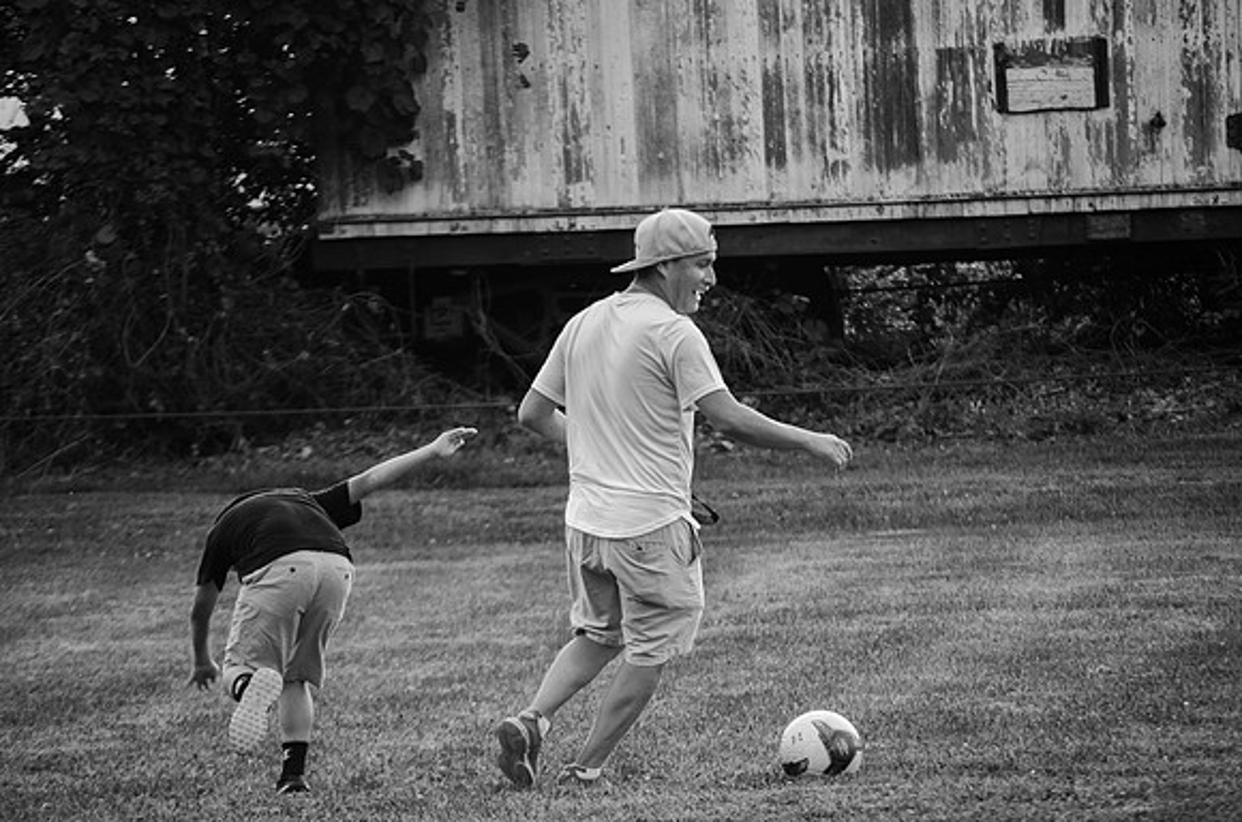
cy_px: 411
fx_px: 7487
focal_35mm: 218
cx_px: 621
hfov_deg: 9.5
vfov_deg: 6.3
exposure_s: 1/500
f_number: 5.3
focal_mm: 145
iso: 400
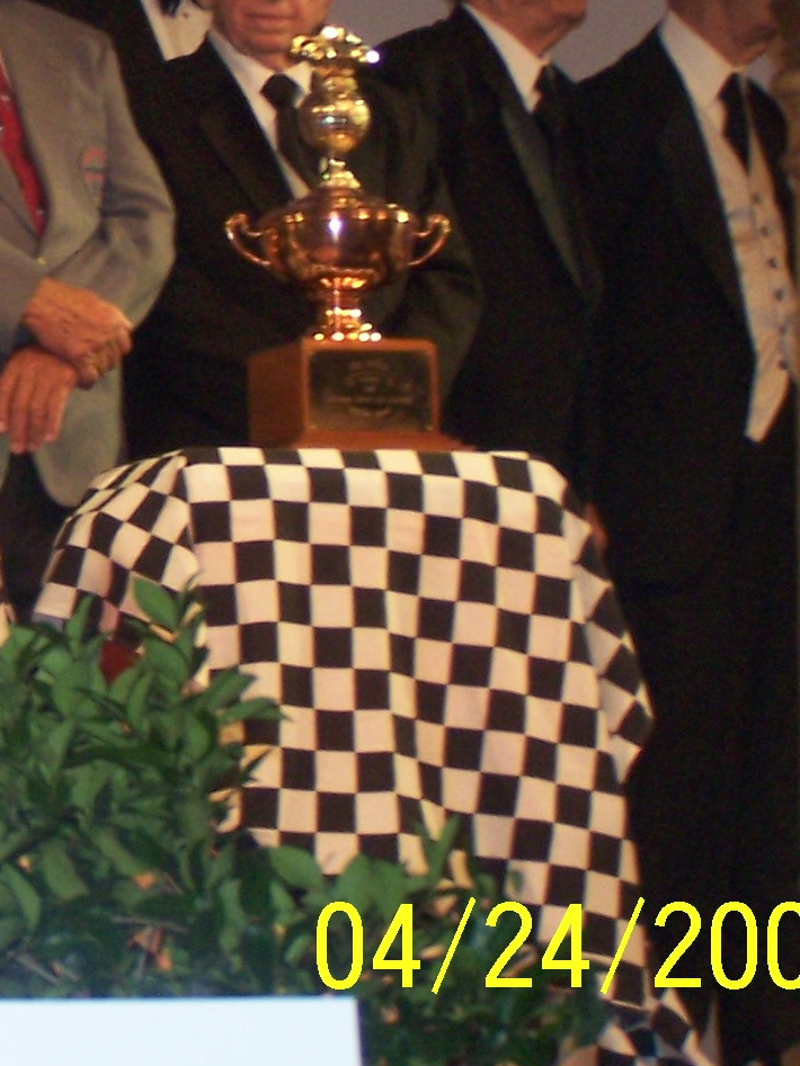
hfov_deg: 7.2
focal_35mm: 204
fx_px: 6288
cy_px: 147
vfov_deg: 9.7
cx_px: -418
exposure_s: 1/90
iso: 140
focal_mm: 12.4
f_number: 3.2
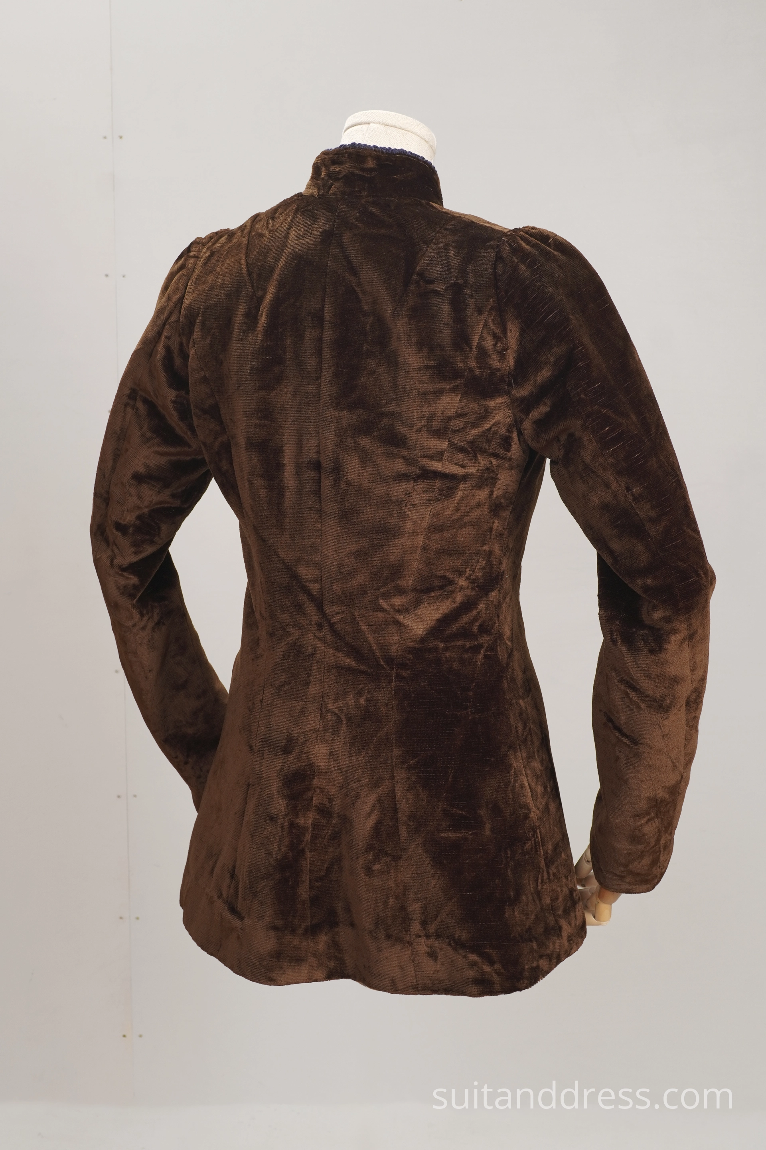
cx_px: 383
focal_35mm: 48
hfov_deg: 28.1
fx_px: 1532
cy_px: 575
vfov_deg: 41.1
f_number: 7.1
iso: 320
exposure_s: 1/20
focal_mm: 32
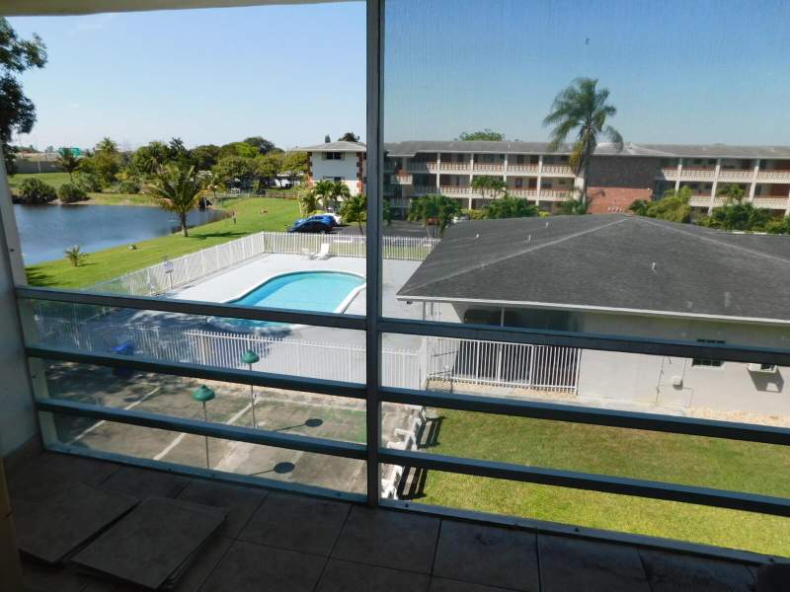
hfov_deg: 73.9
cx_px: 395
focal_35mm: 23
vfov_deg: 58.9
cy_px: 296
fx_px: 525
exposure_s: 1/400
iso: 125
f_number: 6
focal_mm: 4
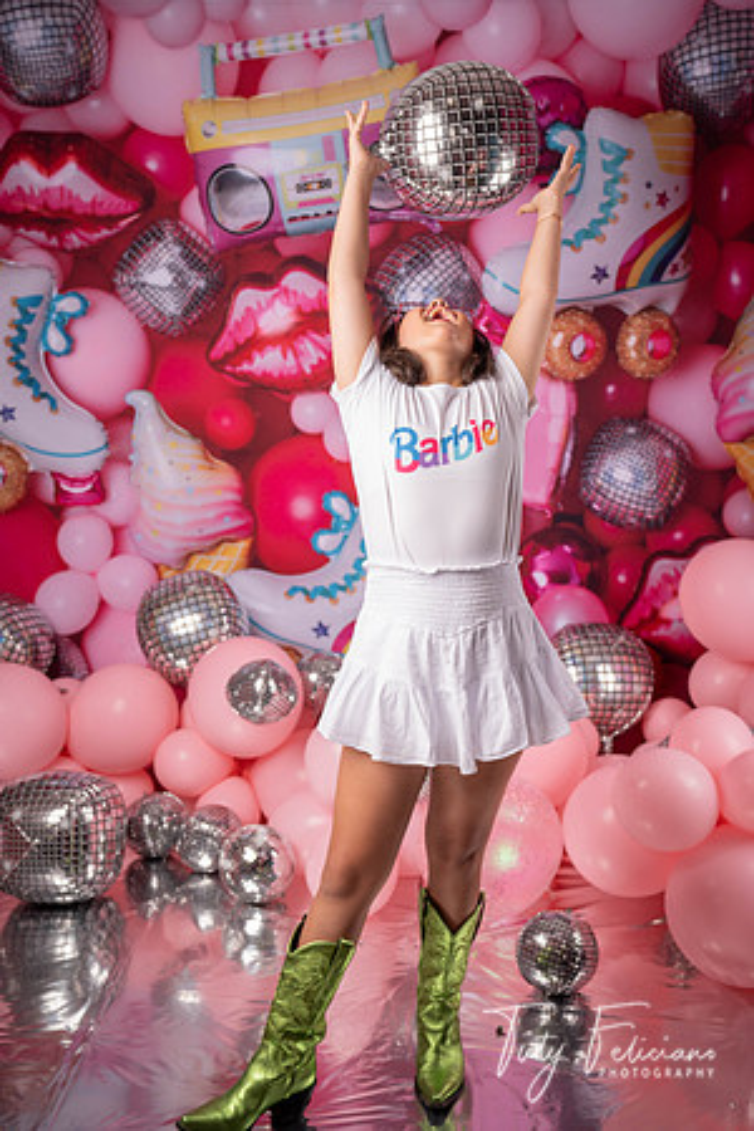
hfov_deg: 33.4
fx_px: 1257
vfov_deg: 48.5
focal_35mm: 40
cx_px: 377
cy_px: 566
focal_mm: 40
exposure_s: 1/200
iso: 125
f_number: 4.5
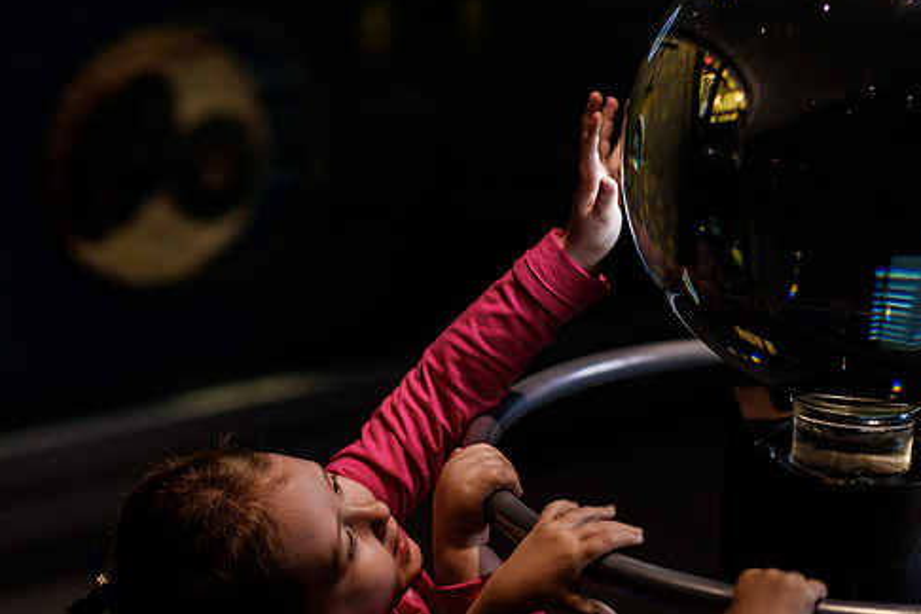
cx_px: 459
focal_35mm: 104
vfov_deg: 13.2
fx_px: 2660
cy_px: 314
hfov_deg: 19.6
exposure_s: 1/80
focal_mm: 56
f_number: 1.6
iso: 200
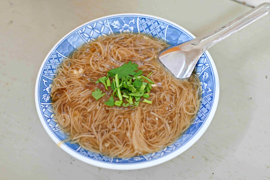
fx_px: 562
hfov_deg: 27.0
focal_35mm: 75
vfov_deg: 18.2
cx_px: 135
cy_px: 90
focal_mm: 50
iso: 2800
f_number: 3.5
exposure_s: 1/200
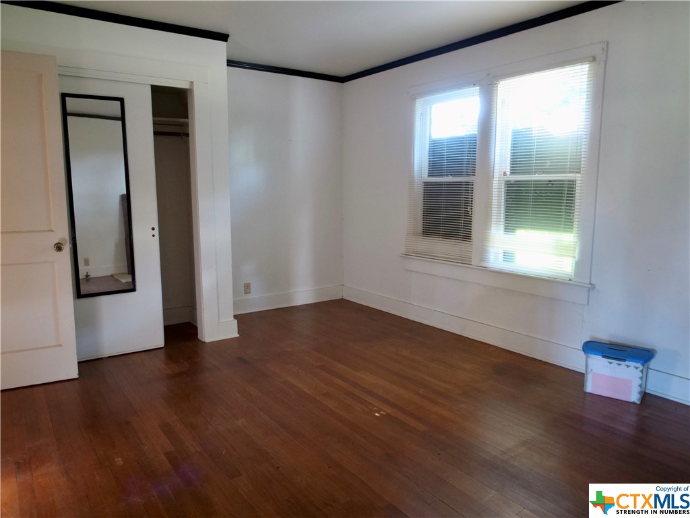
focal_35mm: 24
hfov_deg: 71.6
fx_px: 478
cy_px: 259
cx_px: 345
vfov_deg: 56.8
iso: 1600
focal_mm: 12
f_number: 2
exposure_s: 1/60
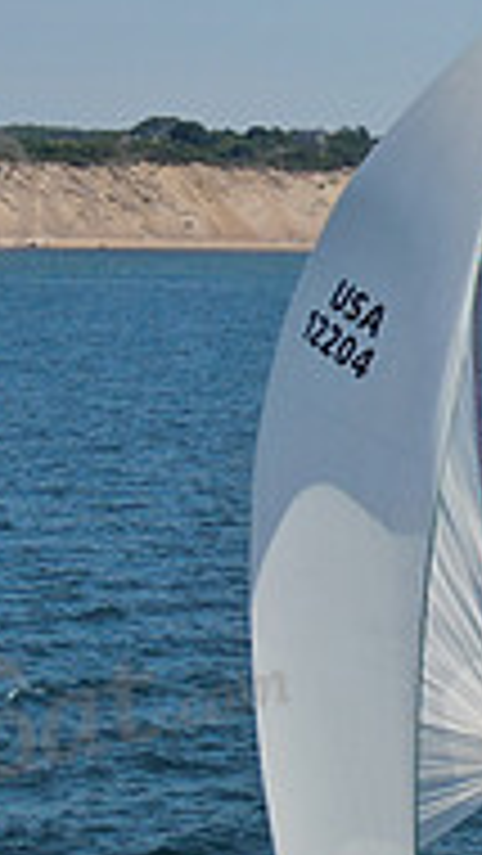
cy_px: 425
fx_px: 3632
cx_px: 554
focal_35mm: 160
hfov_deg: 7.5
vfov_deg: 13.4
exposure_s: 1/1250
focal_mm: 8.6
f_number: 3.8
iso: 100
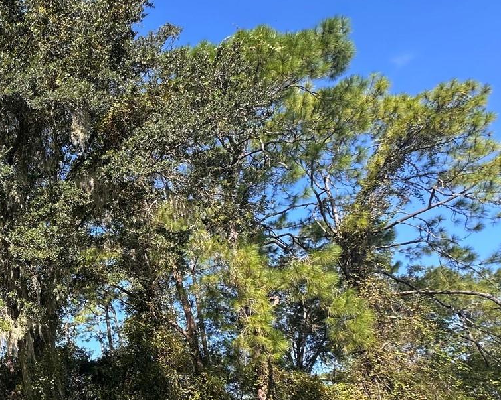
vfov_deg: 48.3
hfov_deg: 50.6
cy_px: 294
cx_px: 17
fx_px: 430
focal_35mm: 29
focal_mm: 2.22
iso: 40
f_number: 2.2
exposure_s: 1/291
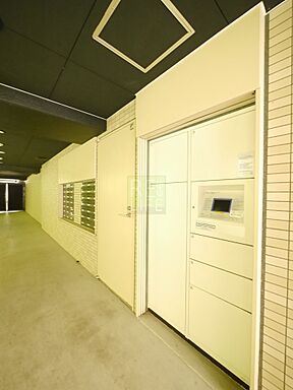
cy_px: 195
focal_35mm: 14
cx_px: 146
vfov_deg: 102.1
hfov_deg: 85.7
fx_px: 158
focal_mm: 7
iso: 3200
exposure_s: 1/8
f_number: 4
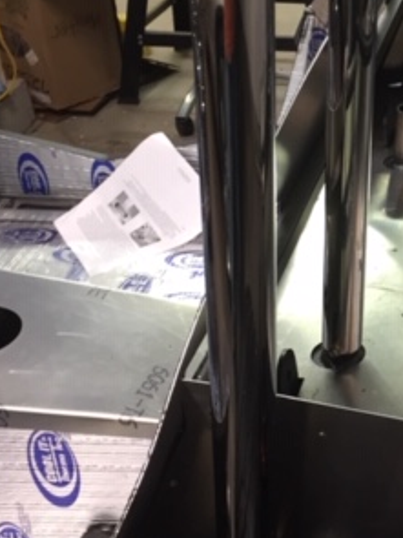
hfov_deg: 22.3
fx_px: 979
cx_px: 414
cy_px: 228
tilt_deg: -29.4
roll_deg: +2.8
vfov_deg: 30.7
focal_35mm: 63
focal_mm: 4.15
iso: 80
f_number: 2.2
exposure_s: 1/30
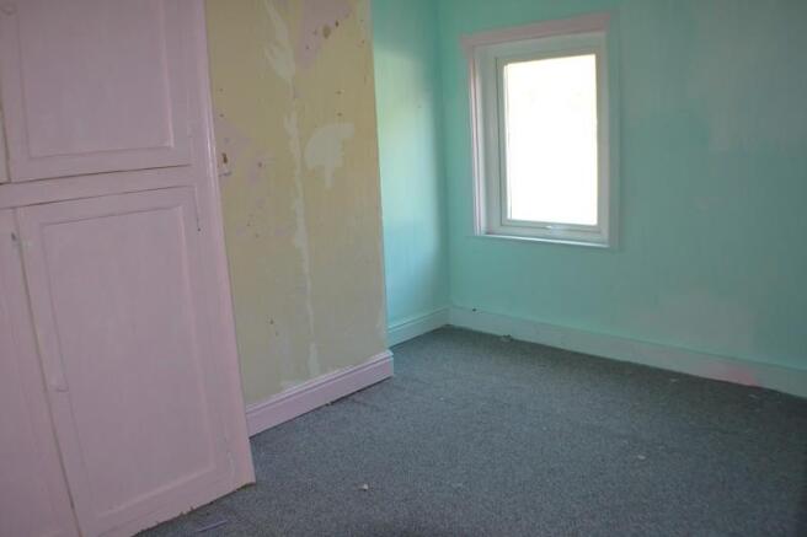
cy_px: 268
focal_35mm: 36
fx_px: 807
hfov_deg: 53.1
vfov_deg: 36.9
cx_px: 404
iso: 450
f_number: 4
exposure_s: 1/60
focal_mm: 24
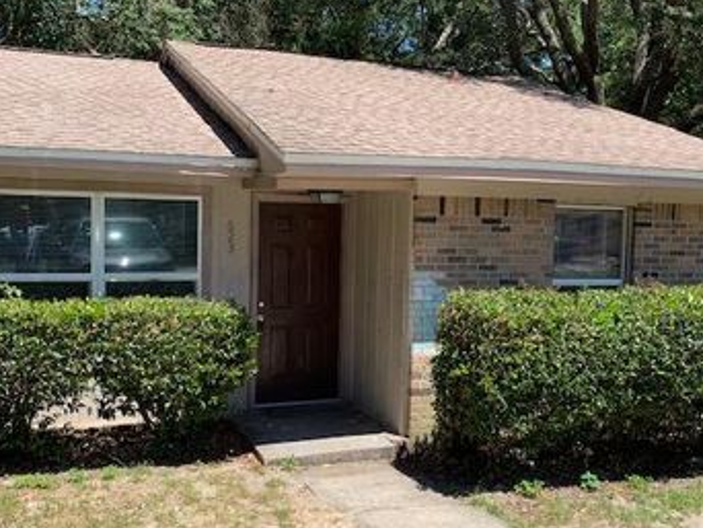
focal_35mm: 38
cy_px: 260
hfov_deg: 48.9
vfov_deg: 37.8
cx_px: 347
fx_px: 772
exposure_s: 1/962
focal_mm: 4.25
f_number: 1.8
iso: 25
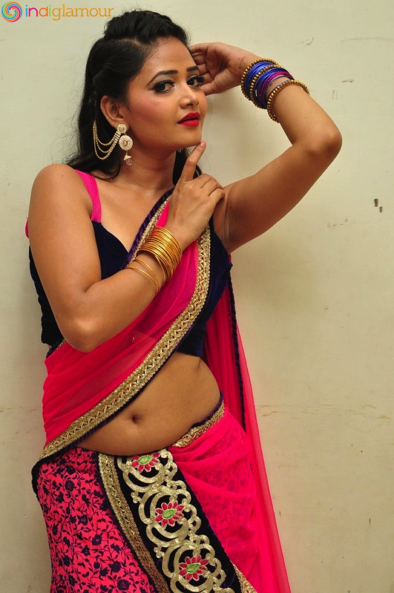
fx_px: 1283
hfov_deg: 17.5
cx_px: 197
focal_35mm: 78
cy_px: 296
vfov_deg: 26.0
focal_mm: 52
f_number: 7.1
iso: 1600
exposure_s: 1/125
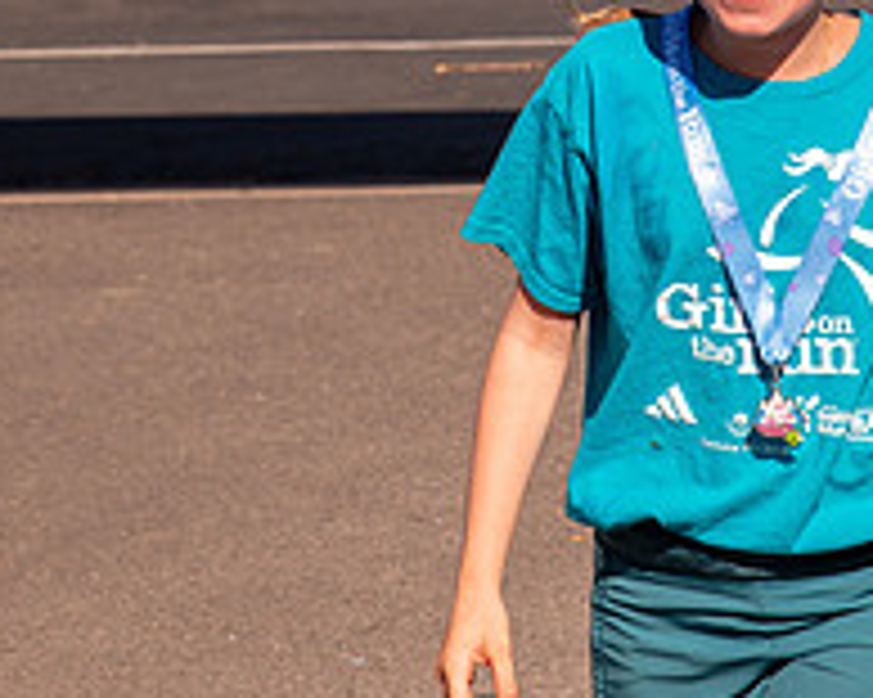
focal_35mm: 309
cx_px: 450
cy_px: -113
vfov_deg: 5.0
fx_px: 7980
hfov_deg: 6.3
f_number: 11
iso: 800
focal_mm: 110
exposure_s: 1/800
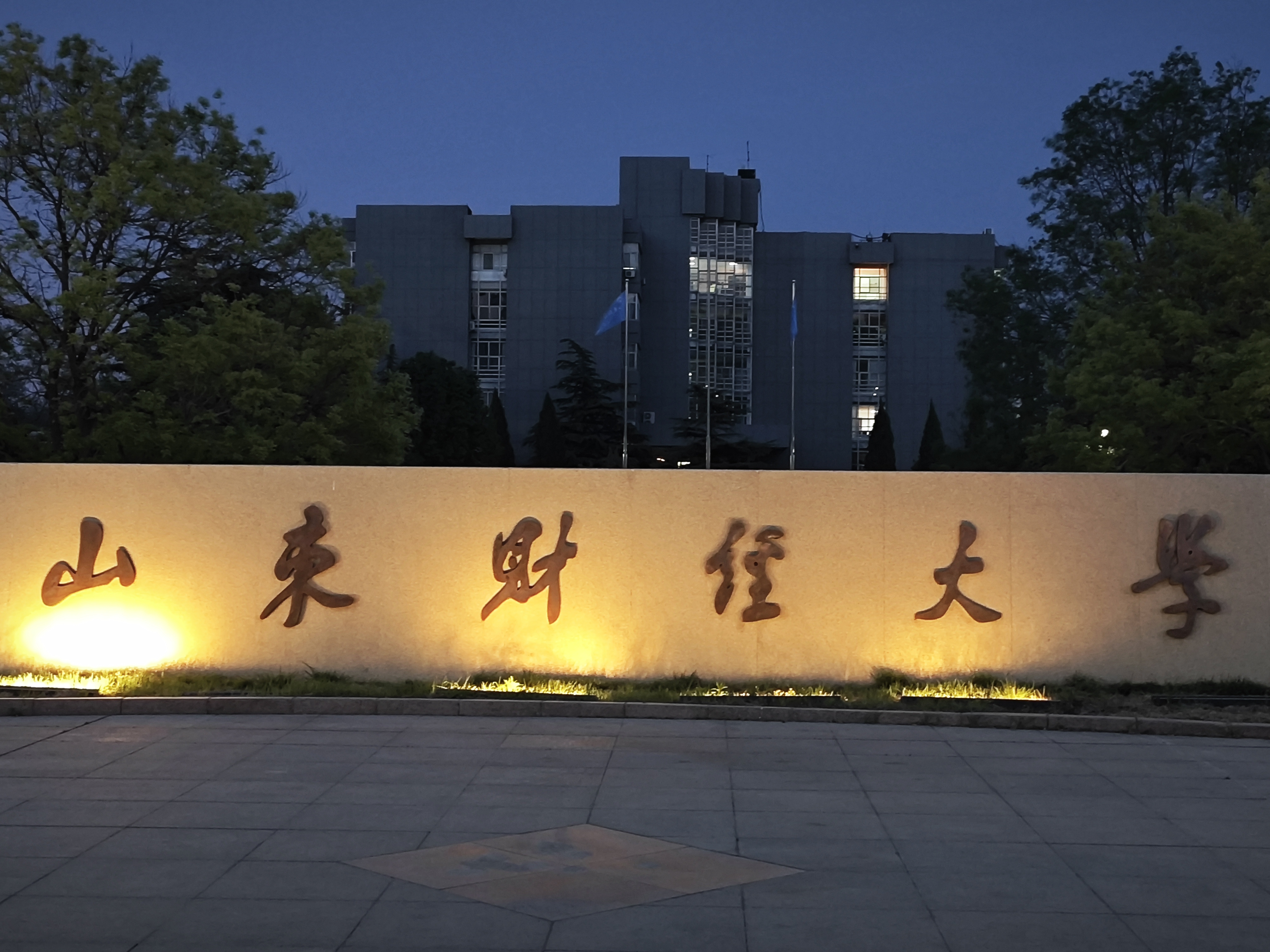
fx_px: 844
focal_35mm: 23
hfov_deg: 73.9
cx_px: 635
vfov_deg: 58.9
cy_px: 476
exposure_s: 1/25
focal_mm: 5.43
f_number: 1.8
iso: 640
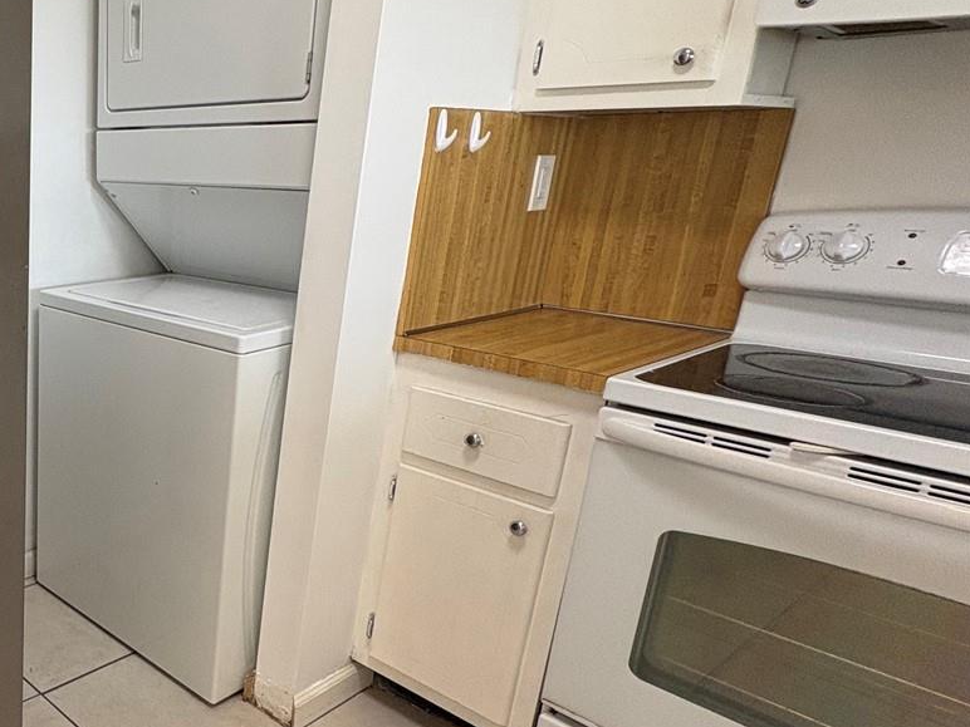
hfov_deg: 48.8
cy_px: 374
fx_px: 813
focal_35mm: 29
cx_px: -30
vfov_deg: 48.2
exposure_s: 1/120
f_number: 2.2
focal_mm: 2.22
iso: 200
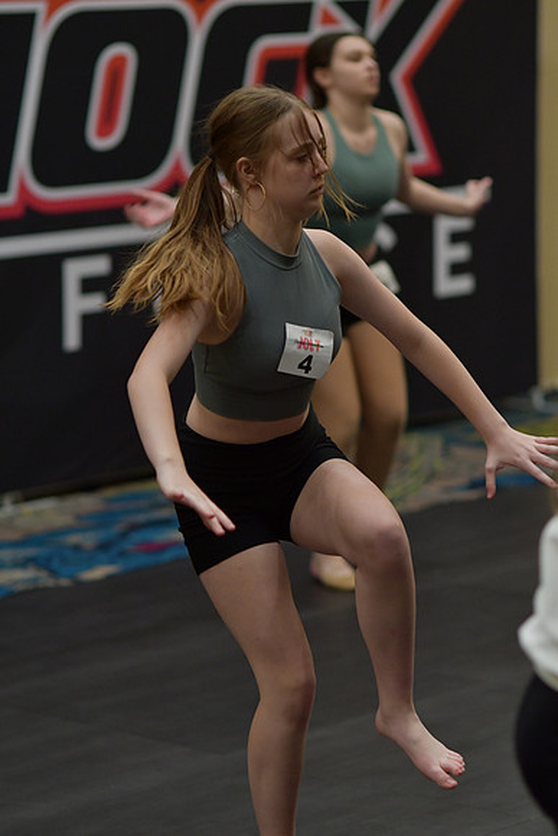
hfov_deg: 10.8
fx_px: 2951
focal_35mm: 127
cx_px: 279
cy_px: 418
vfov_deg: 16.1
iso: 1250
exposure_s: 1/800
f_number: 2
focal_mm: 85
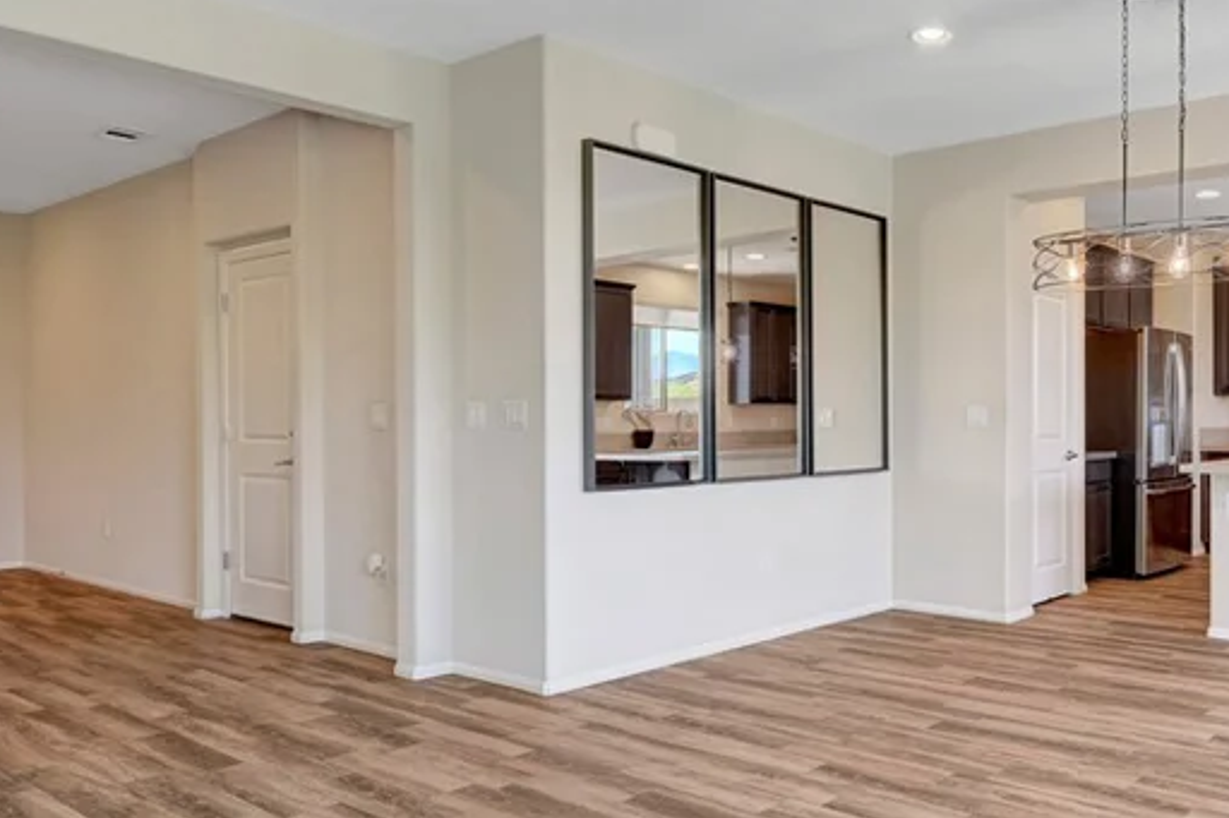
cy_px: 409
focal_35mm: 28
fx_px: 956
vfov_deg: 46.4
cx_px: 915
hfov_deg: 62.0
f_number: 8
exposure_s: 1/25
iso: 800
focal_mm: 14
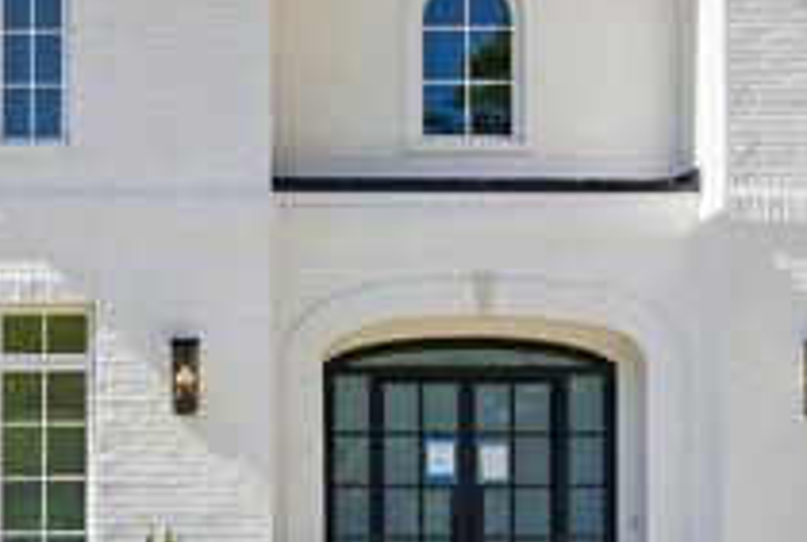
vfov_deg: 17.2
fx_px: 1752
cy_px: 548
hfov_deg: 25.3
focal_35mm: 78
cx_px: 115
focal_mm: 16
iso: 80
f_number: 7.1
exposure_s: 1/50
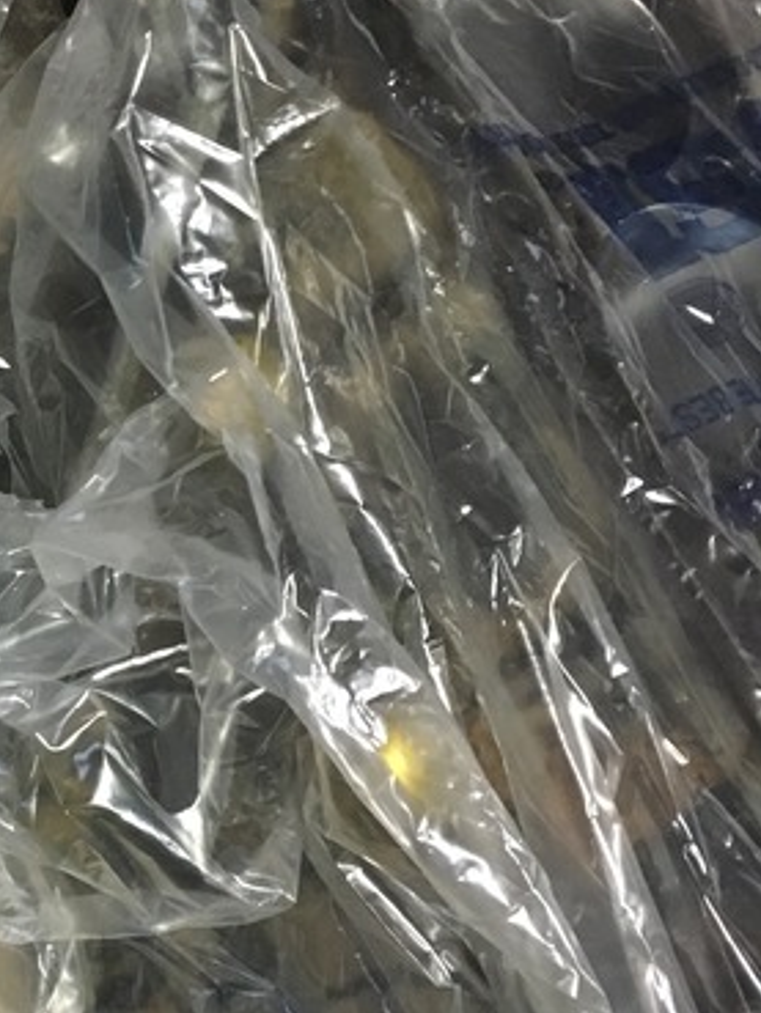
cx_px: -115
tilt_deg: -53.8
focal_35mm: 67
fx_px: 1963
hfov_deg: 20.7
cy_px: 652
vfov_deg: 28.8
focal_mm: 4.15
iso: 200
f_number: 2.2
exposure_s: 1/30
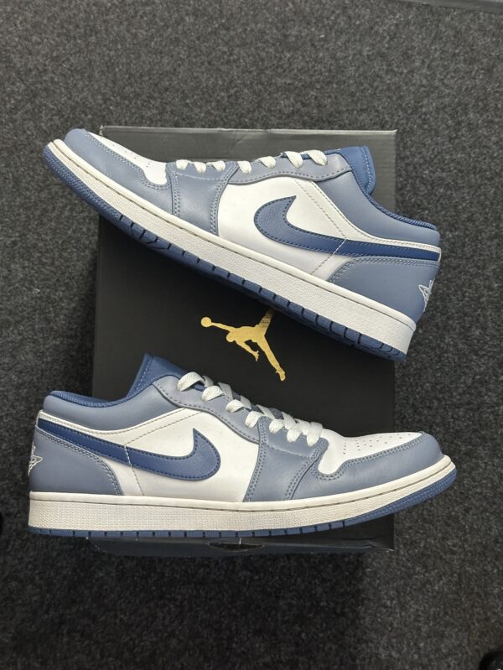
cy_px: 335
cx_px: 252
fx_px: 929
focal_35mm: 48
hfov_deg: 30.3
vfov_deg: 39.6
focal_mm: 6.86
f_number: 1.78
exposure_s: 1/50
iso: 250
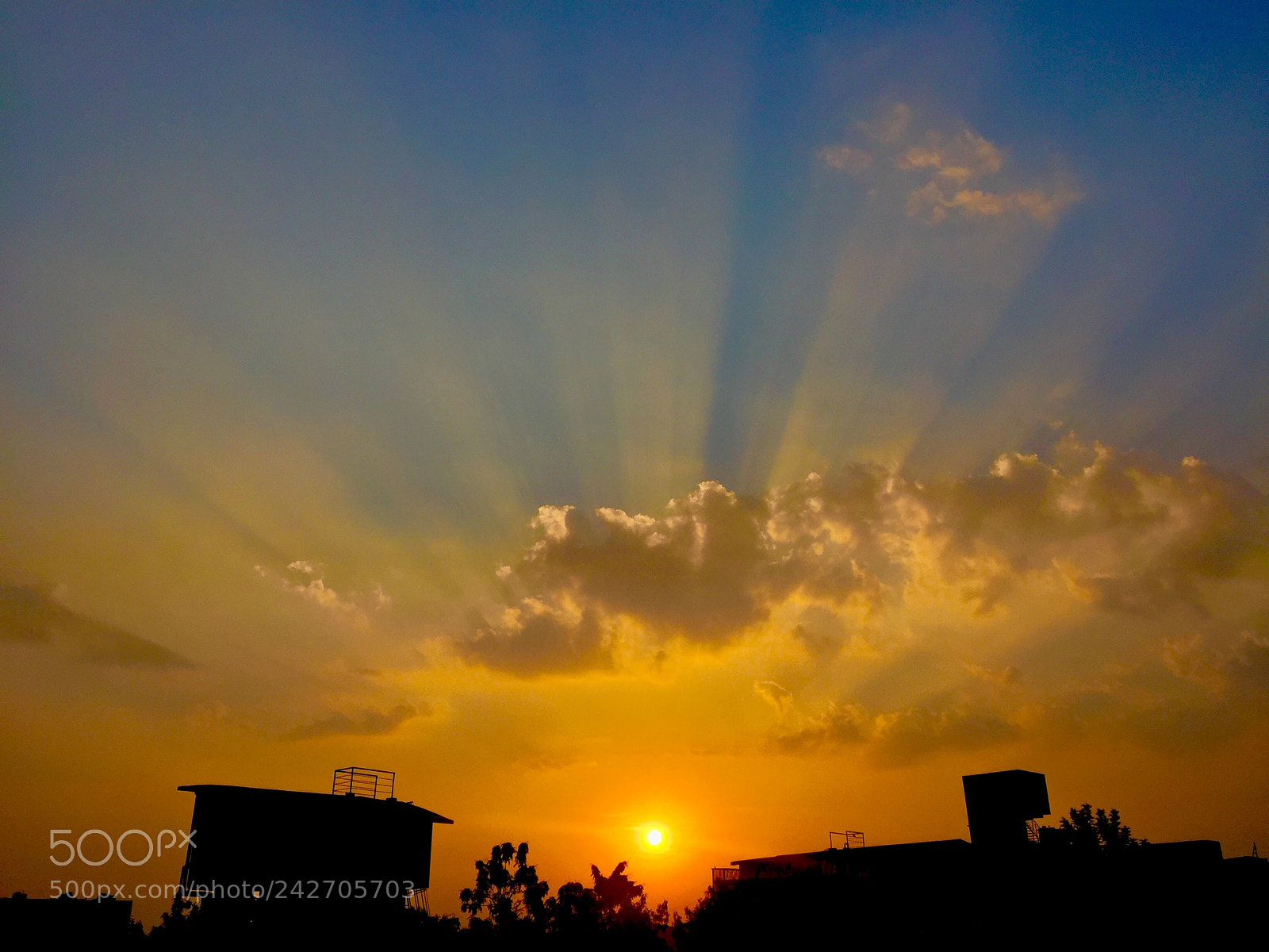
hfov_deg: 61.7
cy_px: 476
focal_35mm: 29
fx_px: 1063
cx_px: 634
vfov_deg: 48.2
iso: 32
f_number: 2.2
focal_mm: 4.15
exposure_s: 1/1799
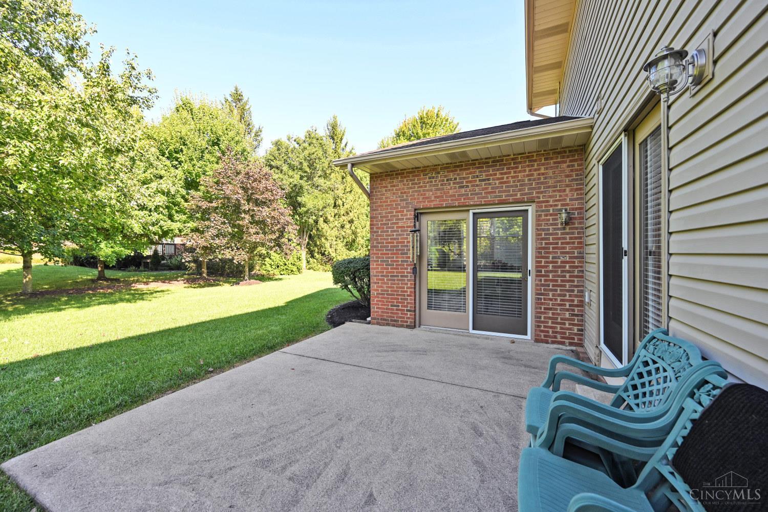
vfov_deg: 81.2
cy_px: 256
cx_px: 384
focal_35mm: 14
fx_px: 299
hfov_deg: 104.3
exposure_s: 1/250
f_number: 4.5
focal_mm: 14
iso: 200
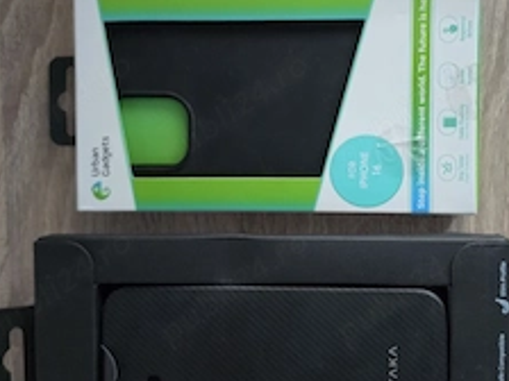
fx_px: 603
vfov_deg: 34.9
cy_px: 138
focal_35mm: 41
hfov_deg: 45.7
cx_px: 279
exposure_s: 1/101
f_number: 1.4
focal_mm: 6.5
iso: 1600
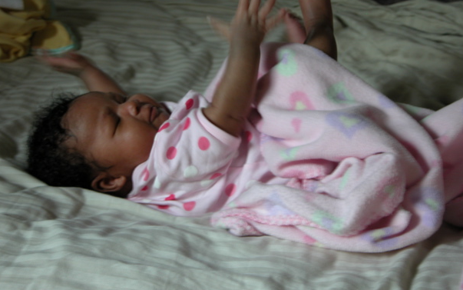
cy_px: 113
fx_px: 1249
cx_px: 238
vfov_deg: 13.2
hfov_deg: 21.0
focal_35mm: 99
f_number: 3.5
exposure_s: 1/10.2
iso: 100
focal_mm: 22.3
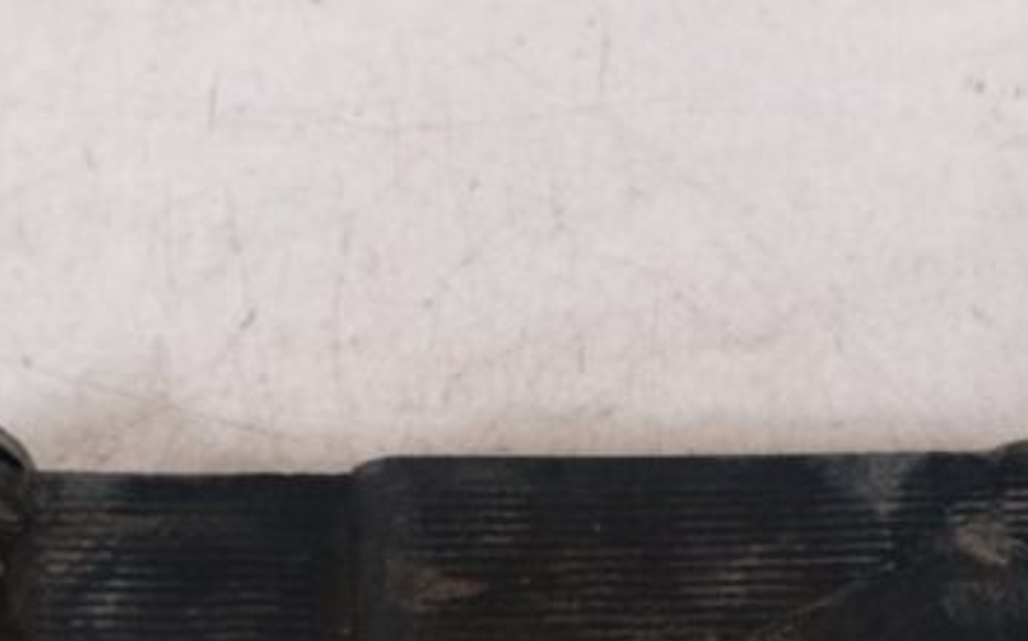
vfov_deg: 20.8
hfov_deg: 34.6
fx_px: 1652
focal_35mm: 59
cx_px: 501
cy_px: 721
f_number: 1.8
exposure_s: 1/33.3
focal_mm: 4.22
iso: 264
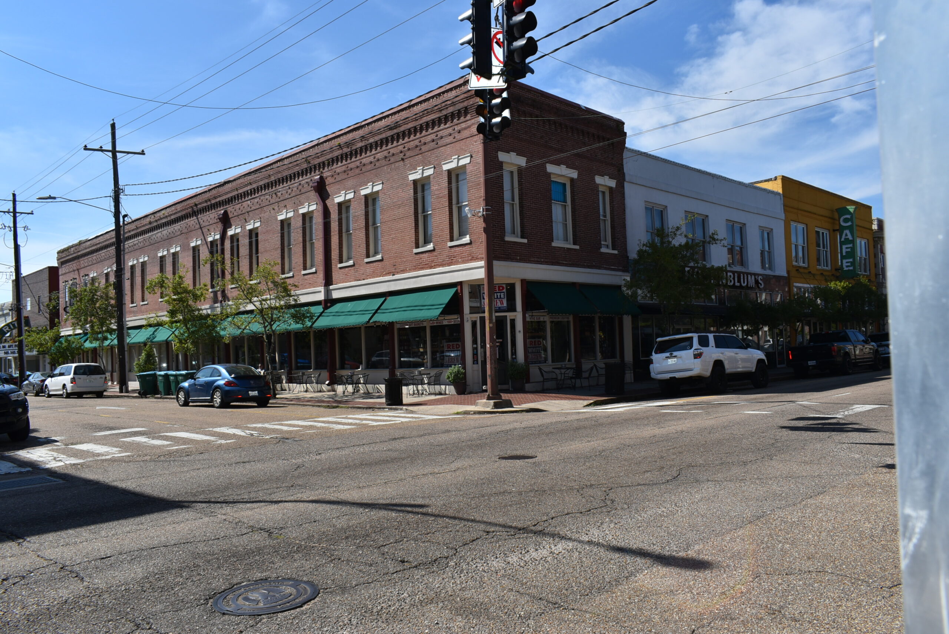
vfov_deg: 48.0
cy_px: 317
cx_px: 474
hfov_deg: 67.3
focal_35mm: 27
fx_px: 712
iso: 100
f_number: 10
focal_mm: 18
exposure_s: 1/200
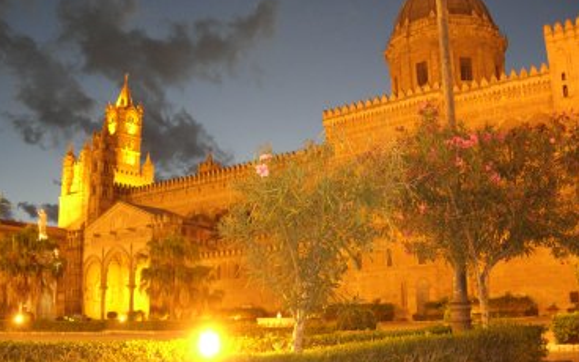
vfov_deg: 31.2
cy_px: 171
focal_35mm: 41
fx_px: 647
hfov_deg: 48.2
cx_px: 290
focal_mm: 7.8
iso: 200
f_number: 2.8
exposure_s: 1/2.4
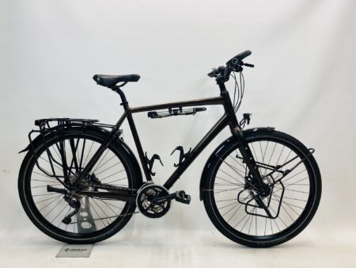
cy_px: 134
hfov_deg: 67.3
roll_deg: -0.6
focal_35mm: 26
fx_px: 268
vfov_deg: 53.1
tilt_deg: -3.2
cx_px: 178
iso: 50
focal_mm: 4.25
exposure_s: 1/100
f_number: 1.8
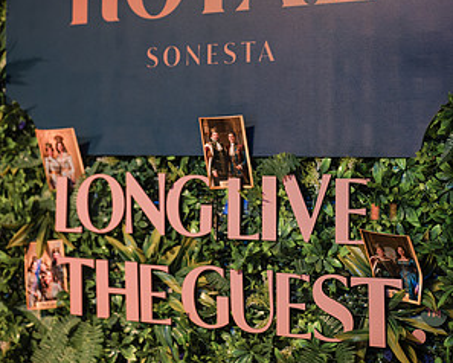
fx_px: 953
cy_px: 140
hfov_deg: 26.8
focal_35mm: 71
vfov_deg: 21.5
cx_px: 227
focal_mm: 50
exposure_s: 1/60
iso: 400
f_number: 2.2
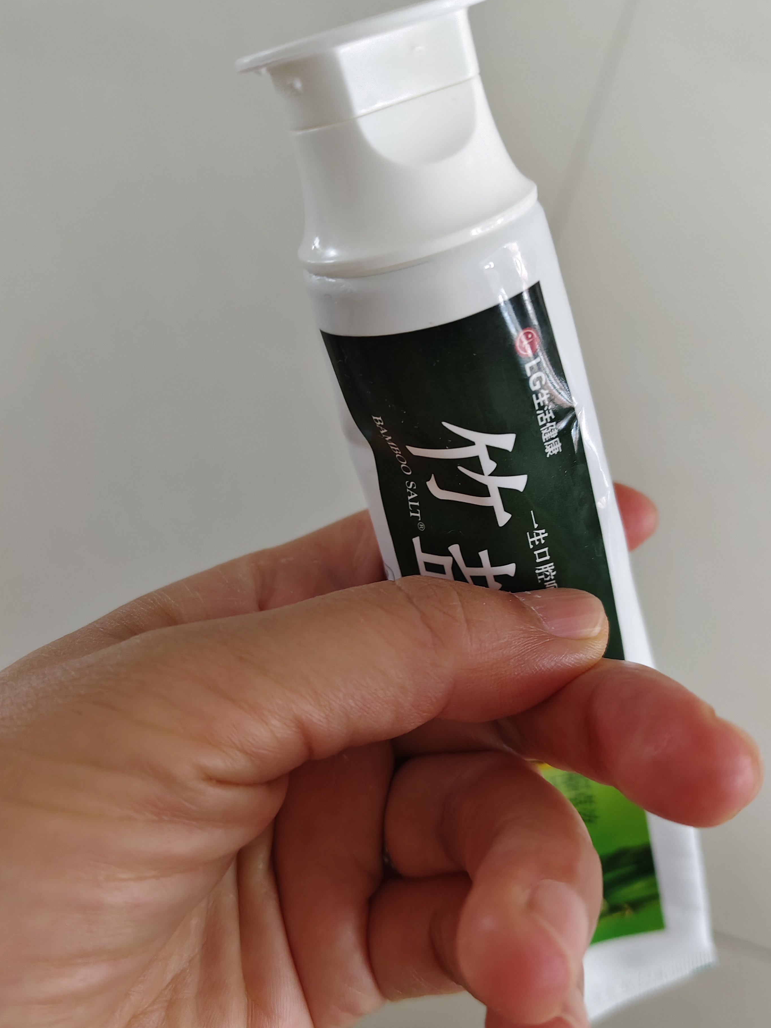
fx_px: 772
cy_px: 548
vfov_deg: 67.2
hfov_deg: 53.0
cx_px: 421
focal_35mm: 26
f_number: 1.88
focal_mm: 5.56
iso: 1289
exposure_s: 1/50
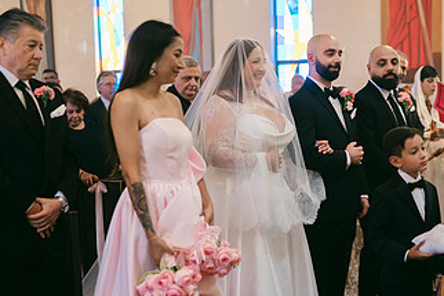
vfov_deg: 21.5
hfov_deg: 31.5
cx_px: 313
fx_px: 777
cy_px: 207
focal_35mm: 63
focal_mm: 35
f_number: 1.2
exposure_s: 1/320
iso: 800
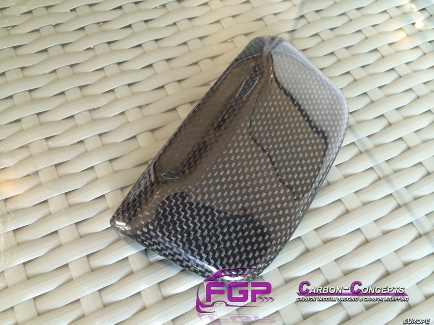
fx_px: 376
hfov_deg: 60.0
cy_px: 162
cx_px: 217
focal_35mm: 30
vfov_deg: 46.8
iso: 100
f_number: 2.2
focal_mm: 4.12
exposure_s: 1/30
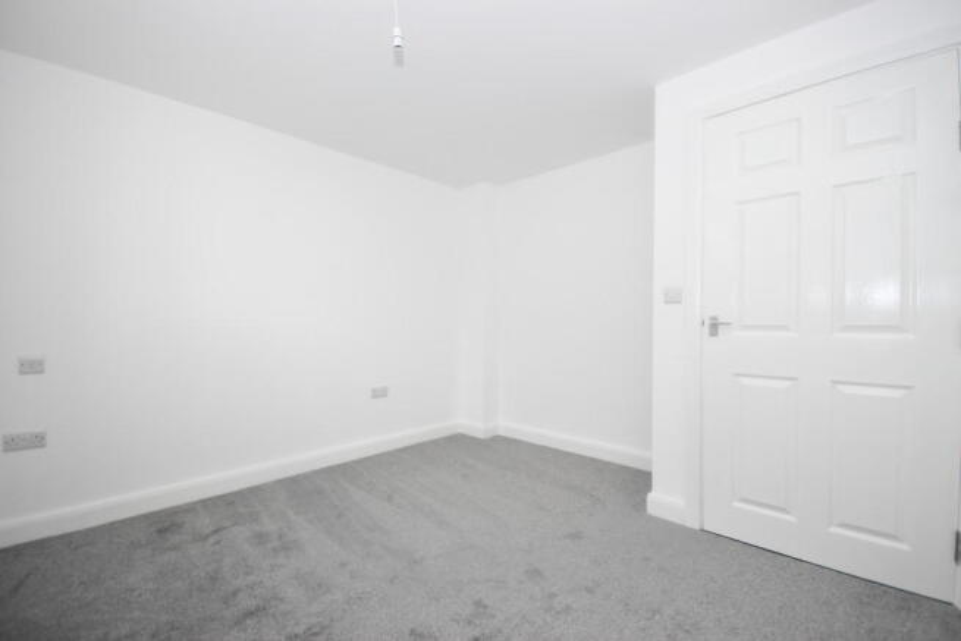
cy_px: 320
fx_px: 400
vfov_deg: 77.4
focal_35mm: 15
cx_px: 480
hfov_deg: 100.4
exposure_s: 1/125
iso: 1400
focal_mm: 10
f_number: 4
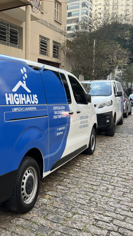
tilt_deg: -5.8
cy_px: 118
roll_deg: +1.2
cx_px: 11
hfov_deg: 29.8
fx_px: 238
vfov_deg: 52.8
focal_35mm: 38
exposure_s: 1/471
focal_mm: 5.7
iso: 50
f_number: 1.5
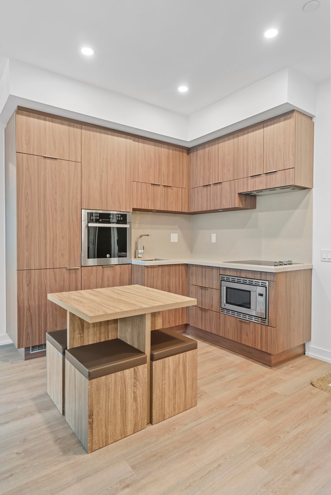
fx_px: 289
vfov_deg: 81.2
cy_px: 248
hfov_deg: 59.5
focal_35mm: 21
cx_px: 166
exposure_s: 1/3
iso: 1250
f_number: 7.1
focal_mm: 21
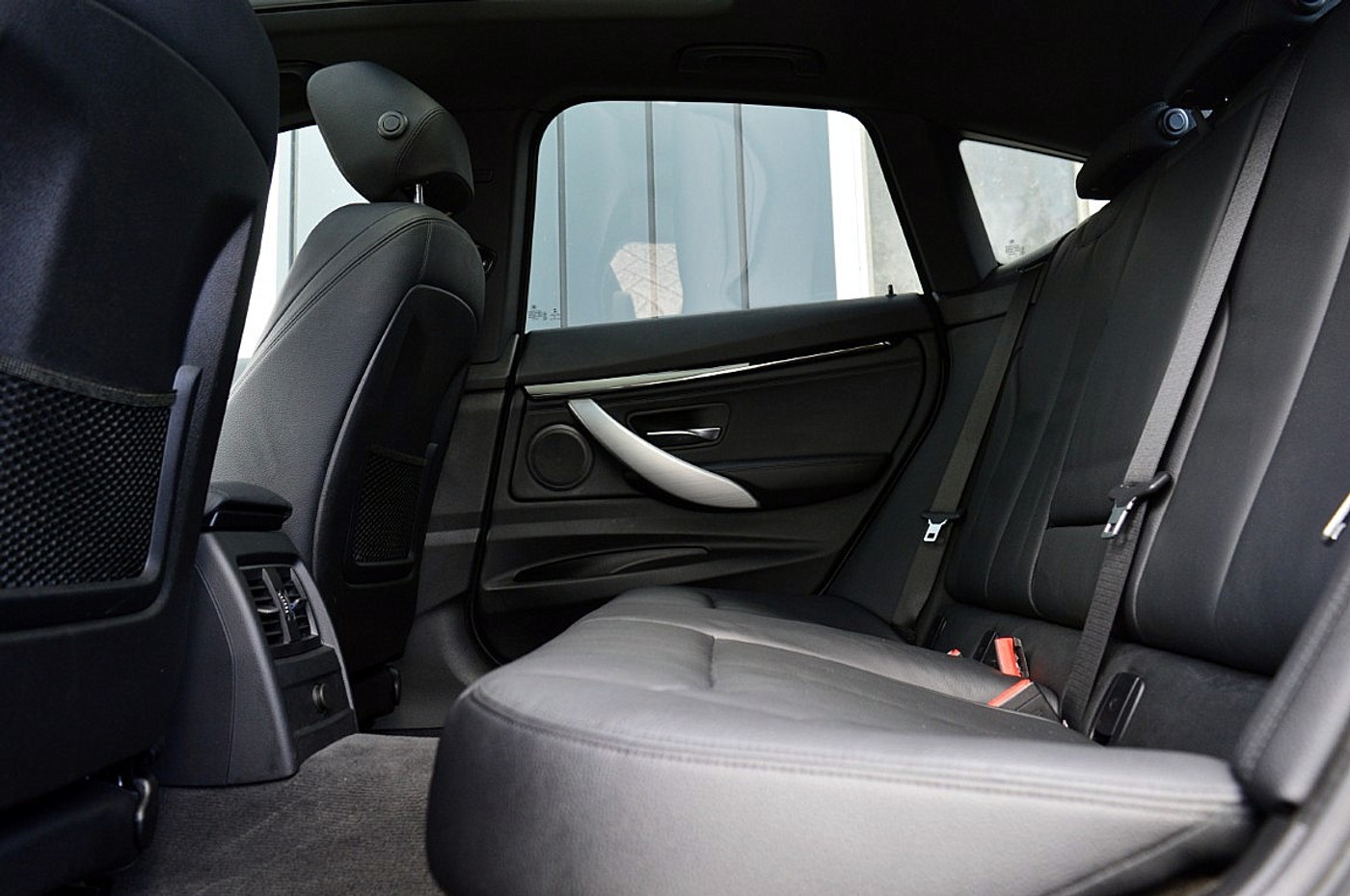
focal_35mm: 27
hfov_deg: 67.4
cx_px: 675
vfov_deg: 47.8
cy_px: 448
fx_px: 1011
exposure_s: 1/60
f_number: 5
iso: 800
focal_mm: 18
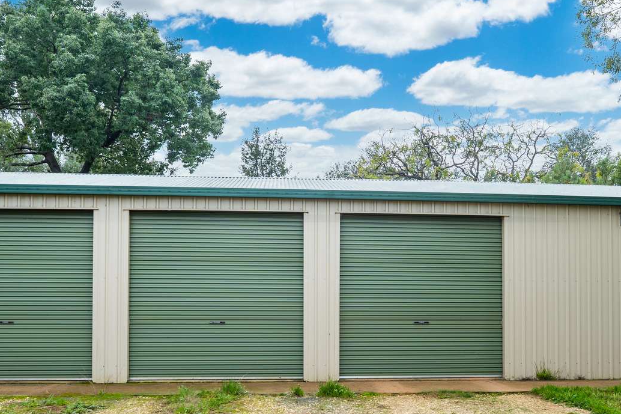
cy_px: 311
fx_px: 673
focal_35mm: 39
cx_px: 354
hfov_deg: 49.4
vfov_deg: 33.5
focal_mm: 21
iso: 320
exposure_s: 1/400
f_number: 6.3
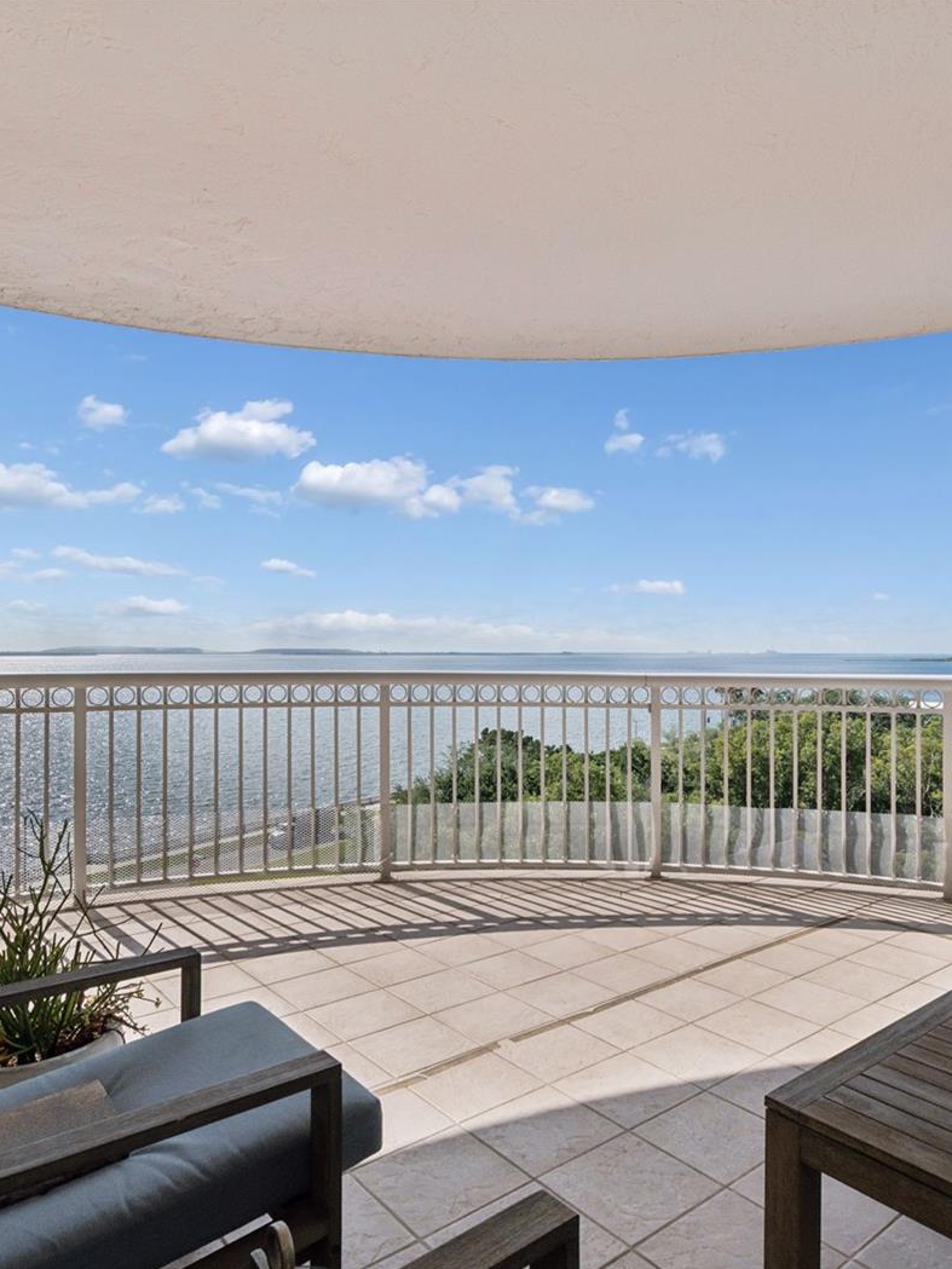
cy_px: 640
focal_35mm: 22
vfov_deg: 76.4
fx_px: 807
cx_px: 559
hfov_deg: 60.7
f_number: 7.1
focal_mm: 10
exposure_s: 1/1250
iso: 100
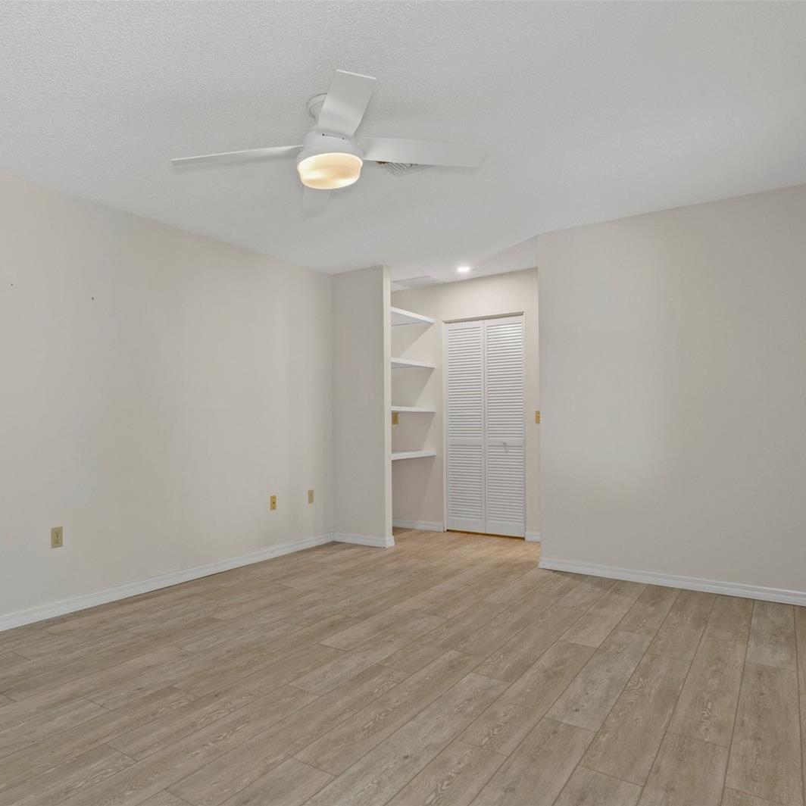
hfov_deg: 65.4
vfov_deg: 67.3
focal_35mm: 23
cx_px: 267
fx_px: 606
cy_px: 403
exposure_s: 1/2
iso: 320
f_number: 8
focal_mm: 12
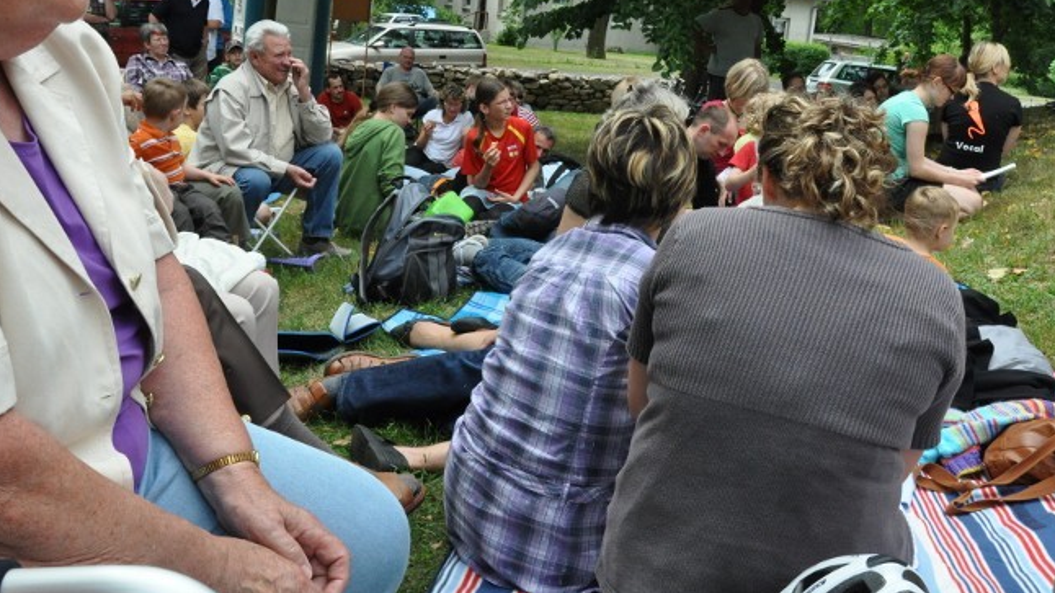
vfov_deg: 33.3
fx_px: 979
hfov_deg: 56.6
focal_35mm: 35
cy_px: 177
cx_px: 565
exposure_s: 1/500
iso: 1250
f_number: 11
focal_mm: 18
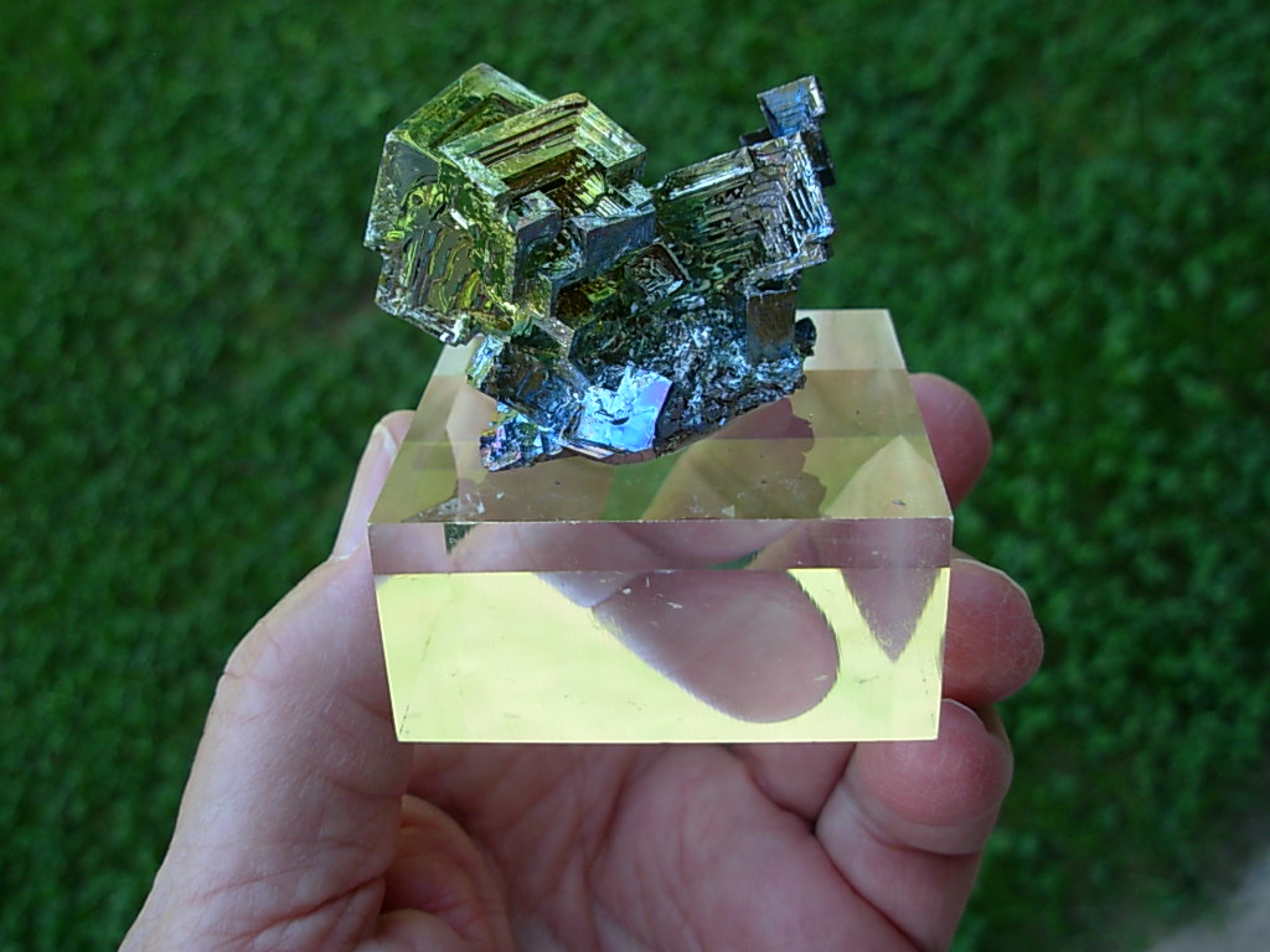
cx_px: 635
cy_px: 476
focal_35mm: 38
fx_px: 1394
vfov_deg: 37.7
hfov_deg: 49.0
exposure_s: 1/186
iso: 50
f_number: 2.9
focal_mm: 6.3
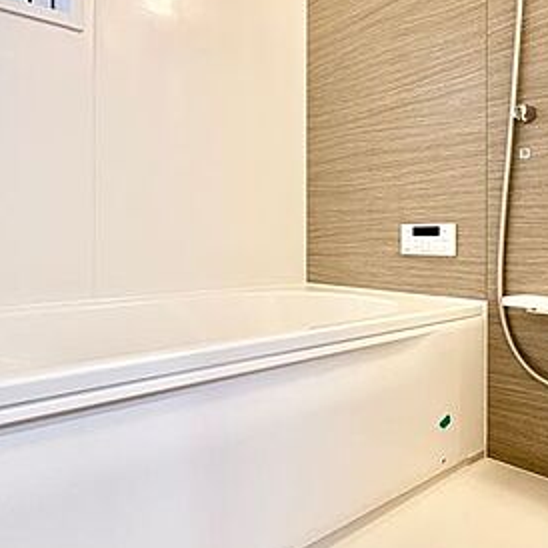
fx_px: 501
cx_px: 330
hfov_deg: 56.8
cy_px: 241
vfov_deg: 57.1
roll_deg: +0.2
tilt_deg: -0.2
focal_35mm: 28
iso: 250
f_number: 2.2
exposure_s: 1/50
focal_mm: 2.22
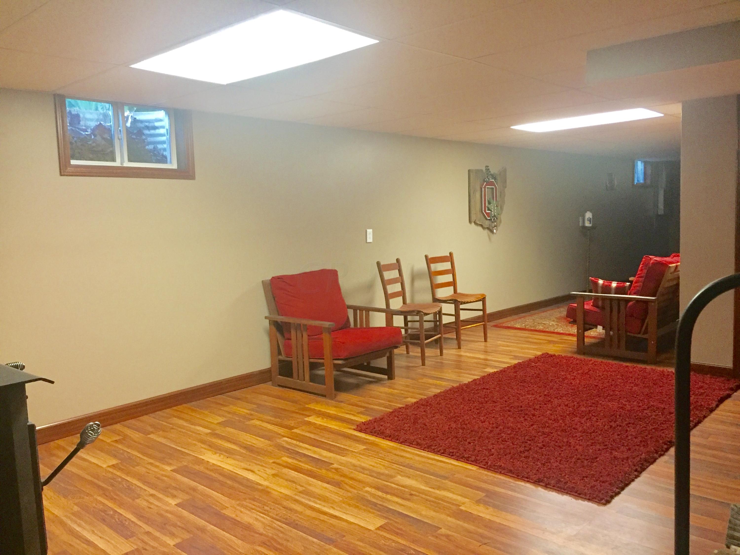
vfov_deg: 48.2
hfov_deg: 61.7
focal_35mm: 29
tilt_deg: -5.0
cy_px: 278
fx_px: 620
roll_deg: +1.6
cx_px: 370
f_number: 2.2
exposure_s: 1/24
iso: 250
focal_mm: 4.15
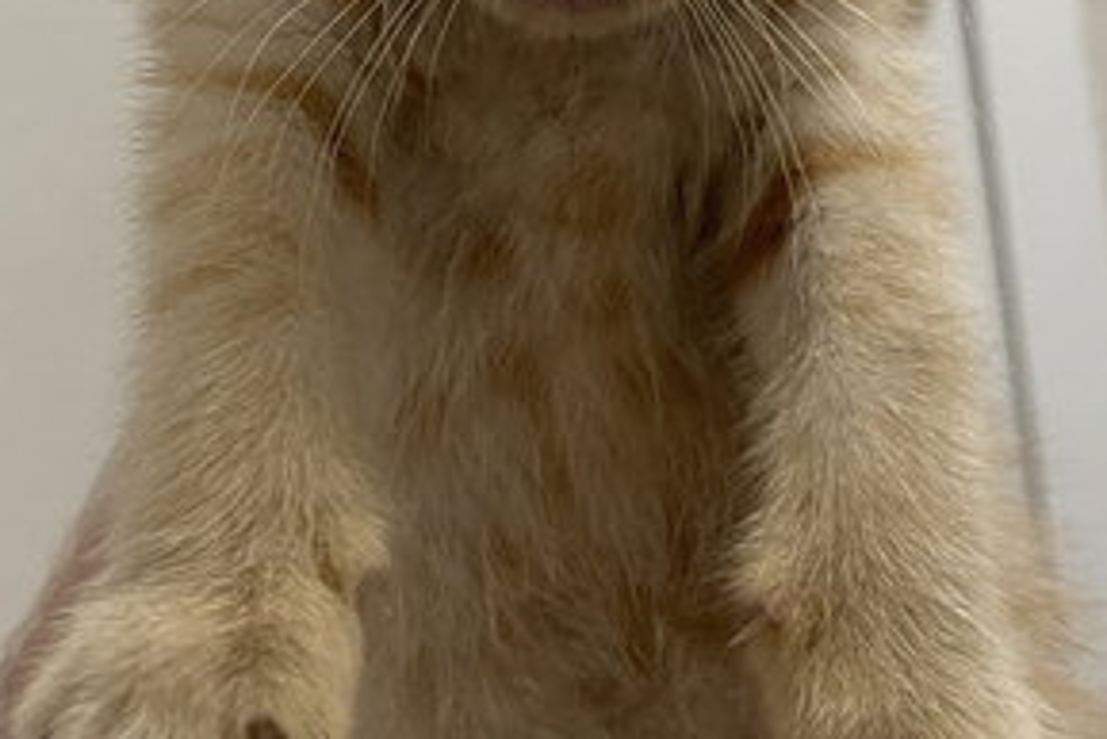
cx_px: 521
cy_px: -190
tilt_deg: +6.7
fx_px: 1846
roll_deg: +4.2
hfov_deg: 33.4
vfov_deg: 20.8
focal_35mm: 60
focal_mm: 5.1
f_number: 1.6
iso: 200
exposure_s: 1/60
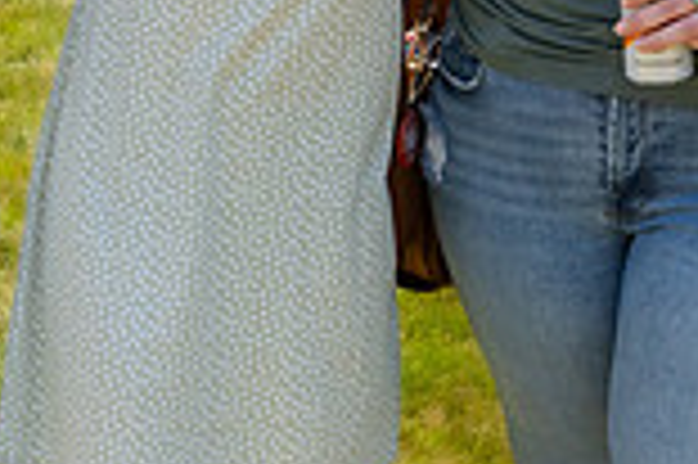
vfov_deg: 9.1
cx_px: 324
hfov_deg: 14.1
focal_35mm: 146
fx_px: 2828
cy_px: -227
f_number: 8
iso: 640
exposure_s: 1/500
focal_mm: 26
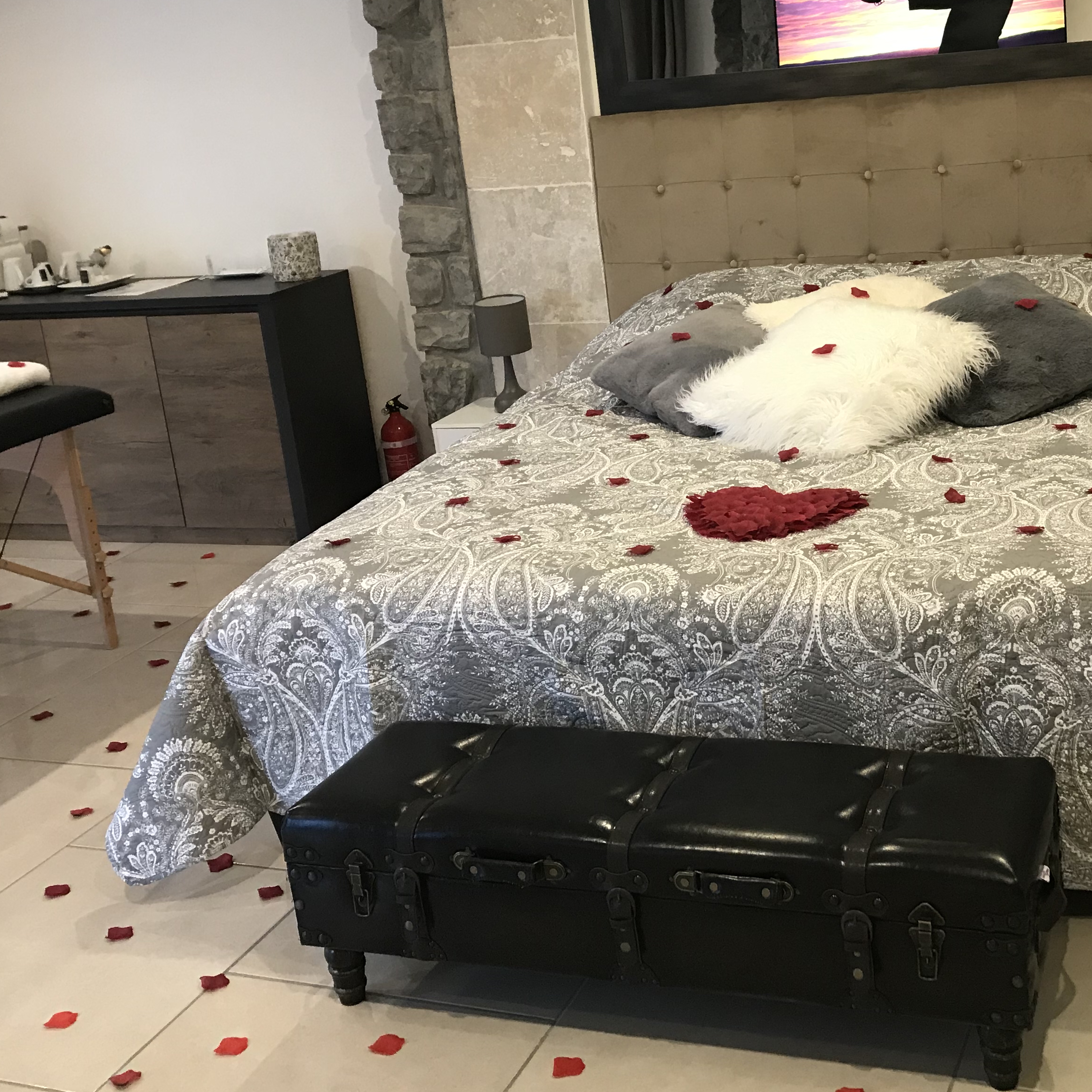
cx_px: 757
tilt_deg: -14.4
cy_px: 442
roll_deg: +5.8
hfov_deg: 38.6
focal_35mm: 43
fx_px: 1535
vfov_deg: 39.0
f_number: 1.8
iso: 50
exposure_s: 1/17
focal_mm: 3.99
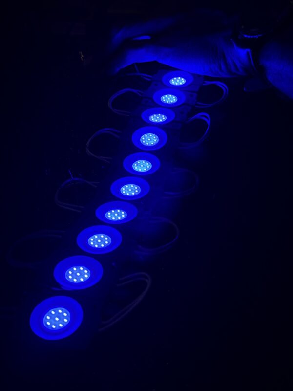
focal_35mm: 48
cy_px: 196
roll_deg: -2.5
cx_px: 146
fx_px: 542
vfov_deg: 39.7
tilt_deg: -41.8
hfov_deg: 30.3
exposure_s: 1/1770
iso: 64
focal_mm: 6.76
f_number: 1.78
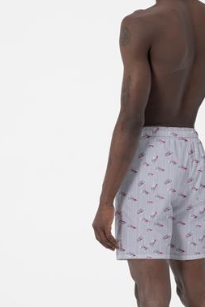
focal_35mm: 165
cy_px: 119
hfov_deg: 8.3
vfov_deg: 12.4
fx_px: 1408
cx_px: 148
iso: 160
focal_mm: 71.5
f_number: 11
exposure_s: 1/160
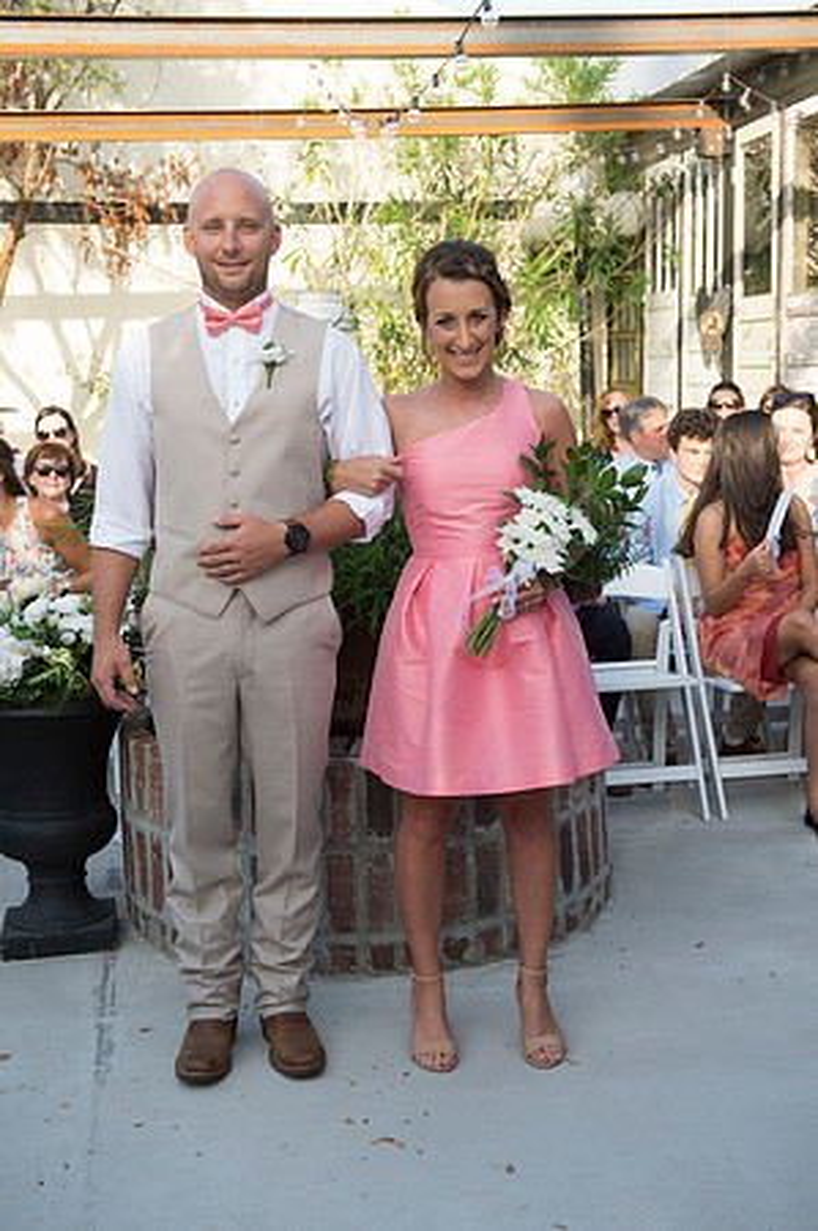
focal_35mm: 50
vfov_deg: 39.6
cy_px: 616
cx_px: 409
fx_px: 1708
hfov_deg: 26.9
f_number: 5.6
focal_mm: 50
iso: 500
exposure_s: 1/640
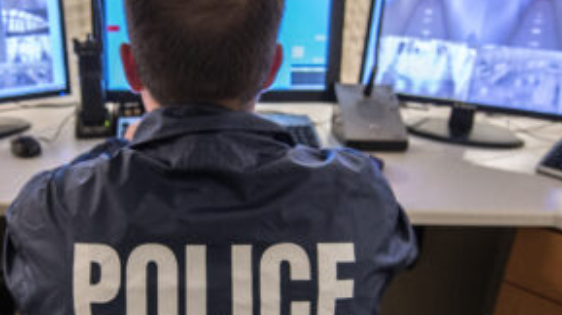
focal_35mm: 39
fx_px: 581
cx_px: 183
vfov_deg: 30.3
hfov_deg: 50.6
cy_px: 173
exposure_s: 1/30
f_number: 2.8
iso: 400
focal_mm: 14
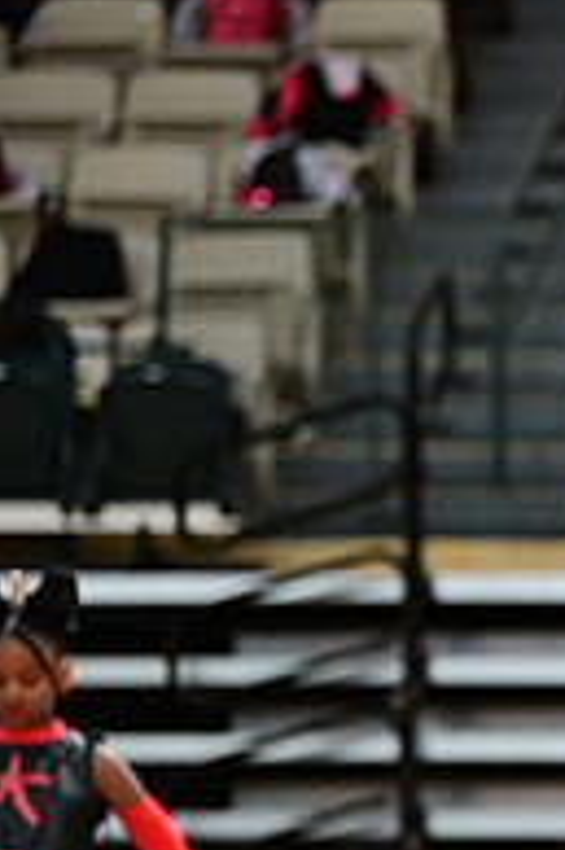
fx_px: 9527
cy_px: 714
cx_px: 1266
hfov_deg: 3.4
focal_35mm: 404
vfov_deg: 5.1
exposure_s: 1/1000
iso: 6400
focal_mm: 135
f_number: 3.2
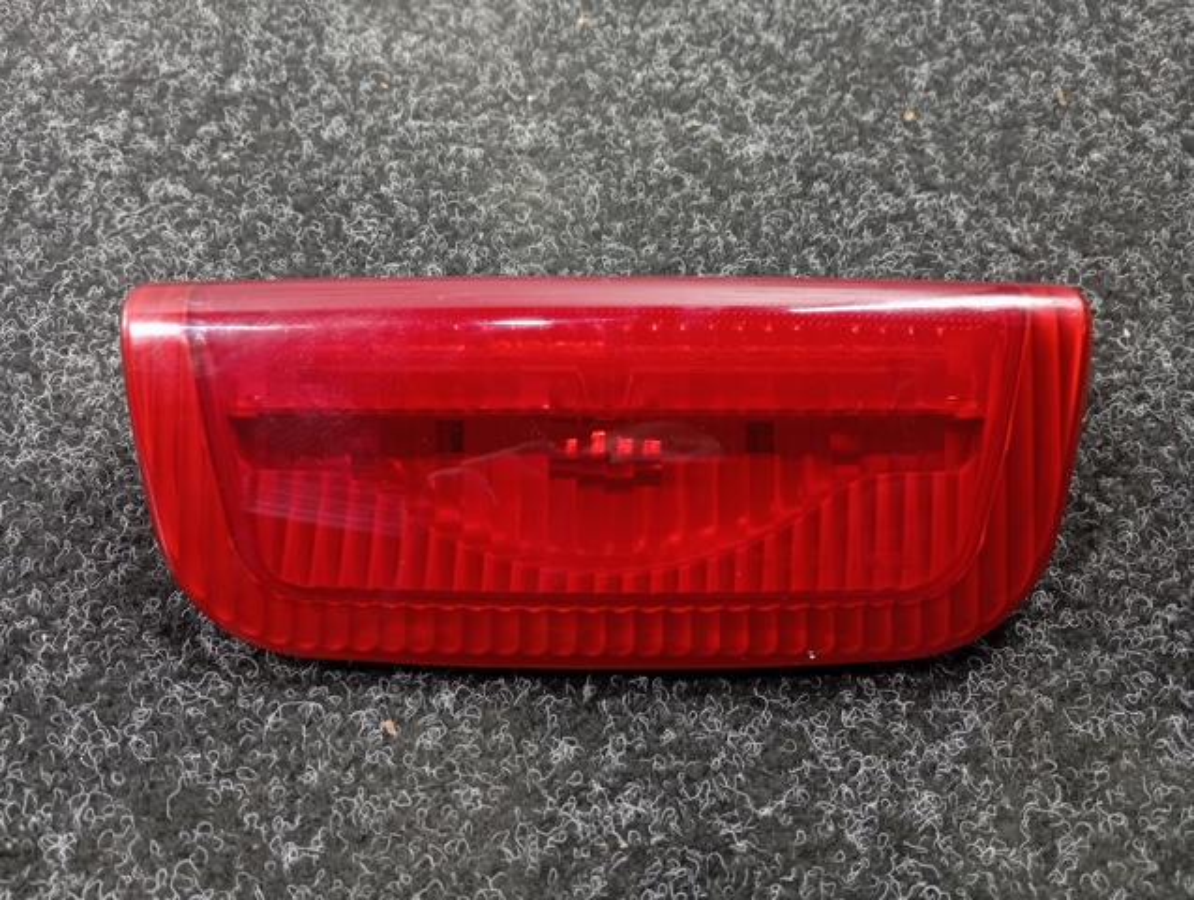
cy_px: 450
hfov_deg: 63.4
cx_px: 597
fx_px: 967
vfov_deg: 49.9
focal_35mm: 28
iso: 572
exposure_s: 1/33.3
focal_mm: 4.22
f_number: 1.8
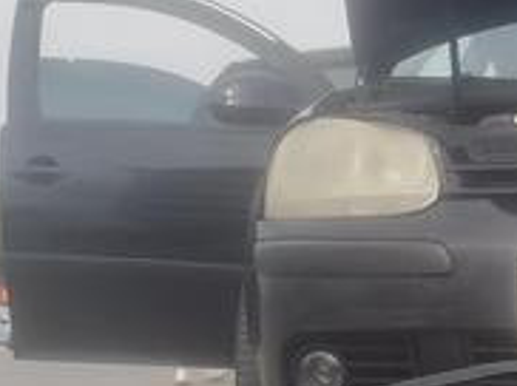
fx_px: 1283
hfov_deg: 21.5
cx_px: 577
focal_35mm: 86
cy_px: 416
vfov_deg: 16.6
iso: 50
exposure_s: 1/839
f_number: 1.7
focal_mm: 5.31
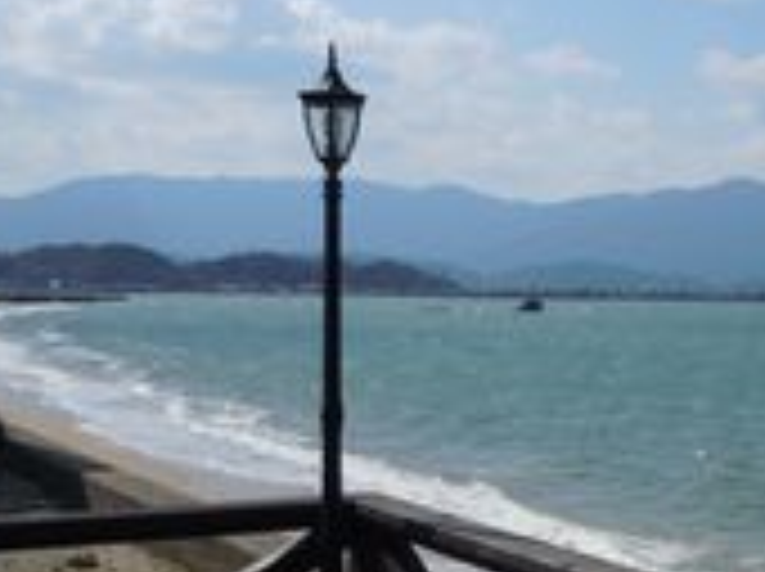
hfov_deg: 28.7
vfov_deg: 21.8
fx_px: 1457
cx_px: 621
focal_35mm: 66
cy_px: 477
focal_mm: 5
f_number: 7.4
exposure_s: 1/500
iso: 100
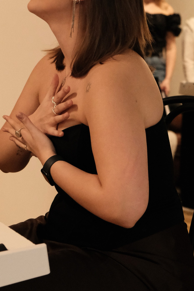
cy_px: 62
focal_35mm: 128
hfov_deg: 10.7
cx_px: 93
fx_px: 1035
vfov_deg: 15.9
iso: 6400
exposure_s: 1/125
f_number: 4
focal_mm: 42.5
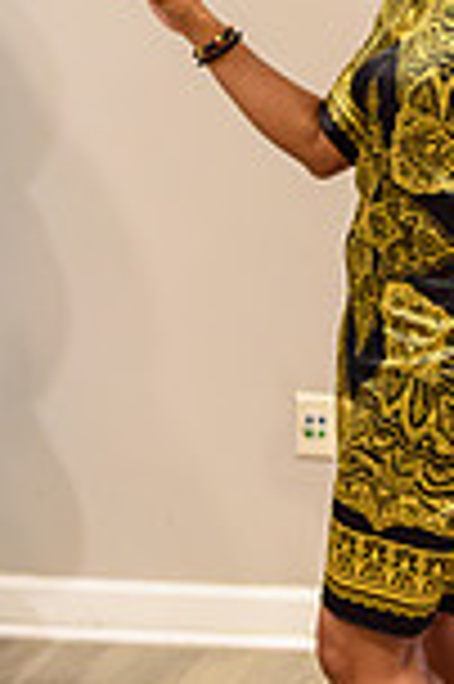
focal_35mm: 95
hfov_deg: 14.2
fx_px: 1801
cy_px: 171
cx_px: 423
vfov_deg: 21.3
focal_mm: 32
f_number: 2.8
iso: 1000
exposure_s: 1/160
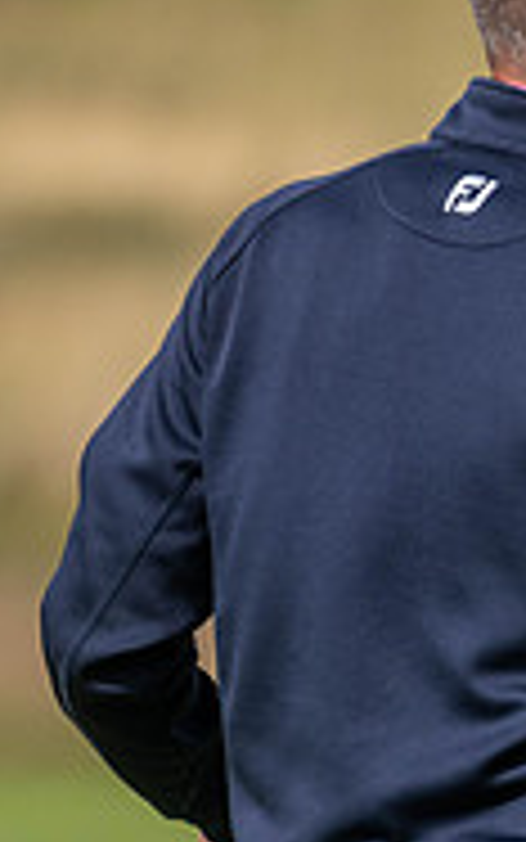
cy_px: 574
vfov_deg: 2.2
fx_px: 21750
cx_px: 1223
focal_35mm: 949
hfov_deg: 1.4
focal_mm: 300
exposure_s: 1/1600
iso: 200
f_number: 5
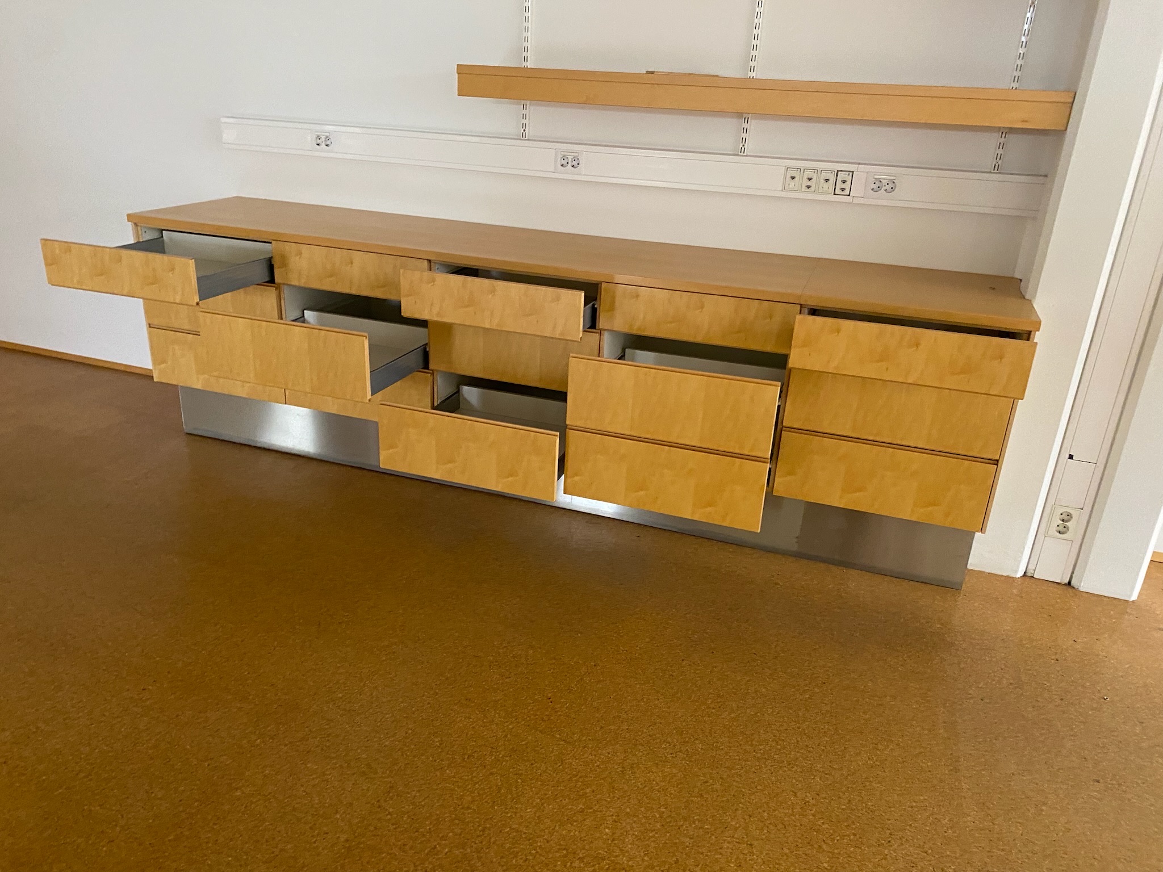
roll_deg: -2.4
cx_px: 582
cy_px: 436
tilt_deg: -18.5
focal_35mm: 26
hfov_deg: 67.3
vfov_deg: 53.1
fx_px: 874
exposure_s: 1/33
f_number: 1.8
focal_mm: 4.25
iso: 320
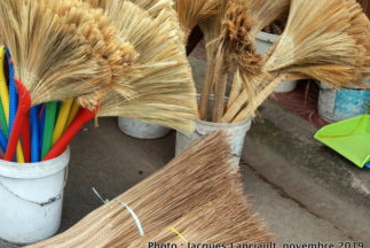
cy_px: 71
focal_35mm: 63
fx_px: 646
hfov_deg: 31.4
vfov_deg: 21.6
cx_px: 92
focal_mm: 27
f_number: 4
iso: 100
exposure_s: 1/60
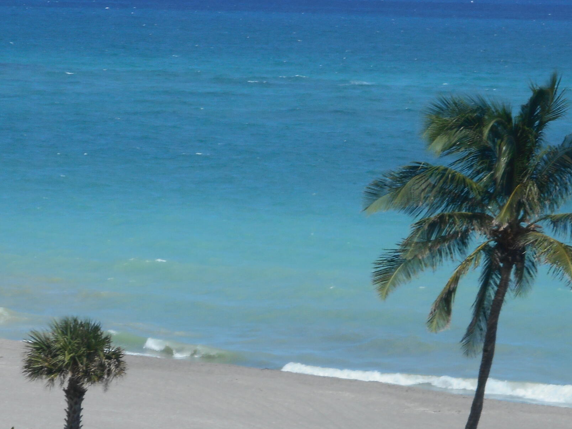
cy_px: 281
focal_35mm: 286
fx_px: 4726
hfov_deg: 6.9
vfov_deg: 5.2
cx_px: 397
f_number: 6.2
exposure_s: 1/320
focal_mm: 27.4
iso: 80
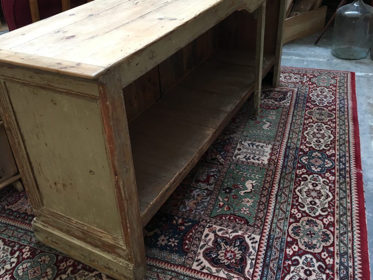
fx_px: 377
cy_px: 119
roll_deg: +3.4
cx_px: 177
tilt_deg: -30.4
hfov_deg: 52.6
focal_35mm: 35
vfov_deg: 40.6
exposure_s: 1/33
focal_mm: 4.15
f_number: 2.2
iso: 100
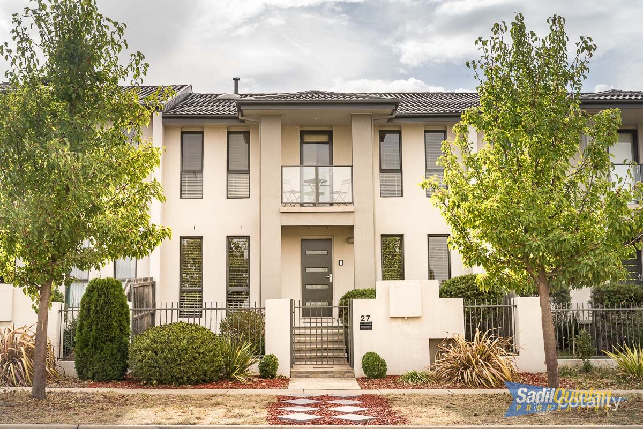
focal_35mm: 45
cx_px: 322
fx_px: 804
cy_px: 214
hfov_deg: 43.6
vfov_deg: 29.9
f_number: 11
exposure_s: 1/250
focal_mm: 45
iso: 180
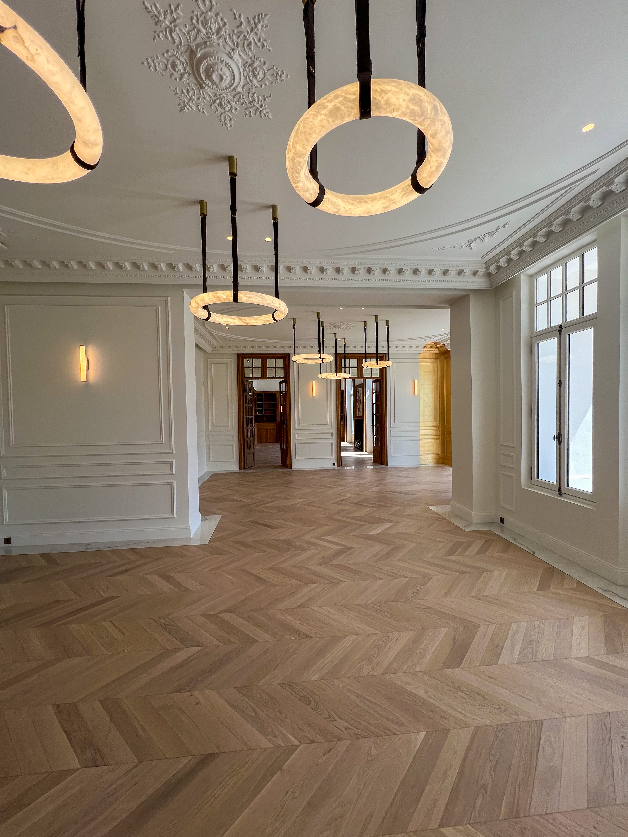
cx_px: 314
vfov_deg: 106.2
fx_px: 314
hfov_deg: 89.9
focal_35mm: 13
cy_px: 418
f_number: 1.8
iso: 32
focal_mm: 1.57
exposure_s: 1/220
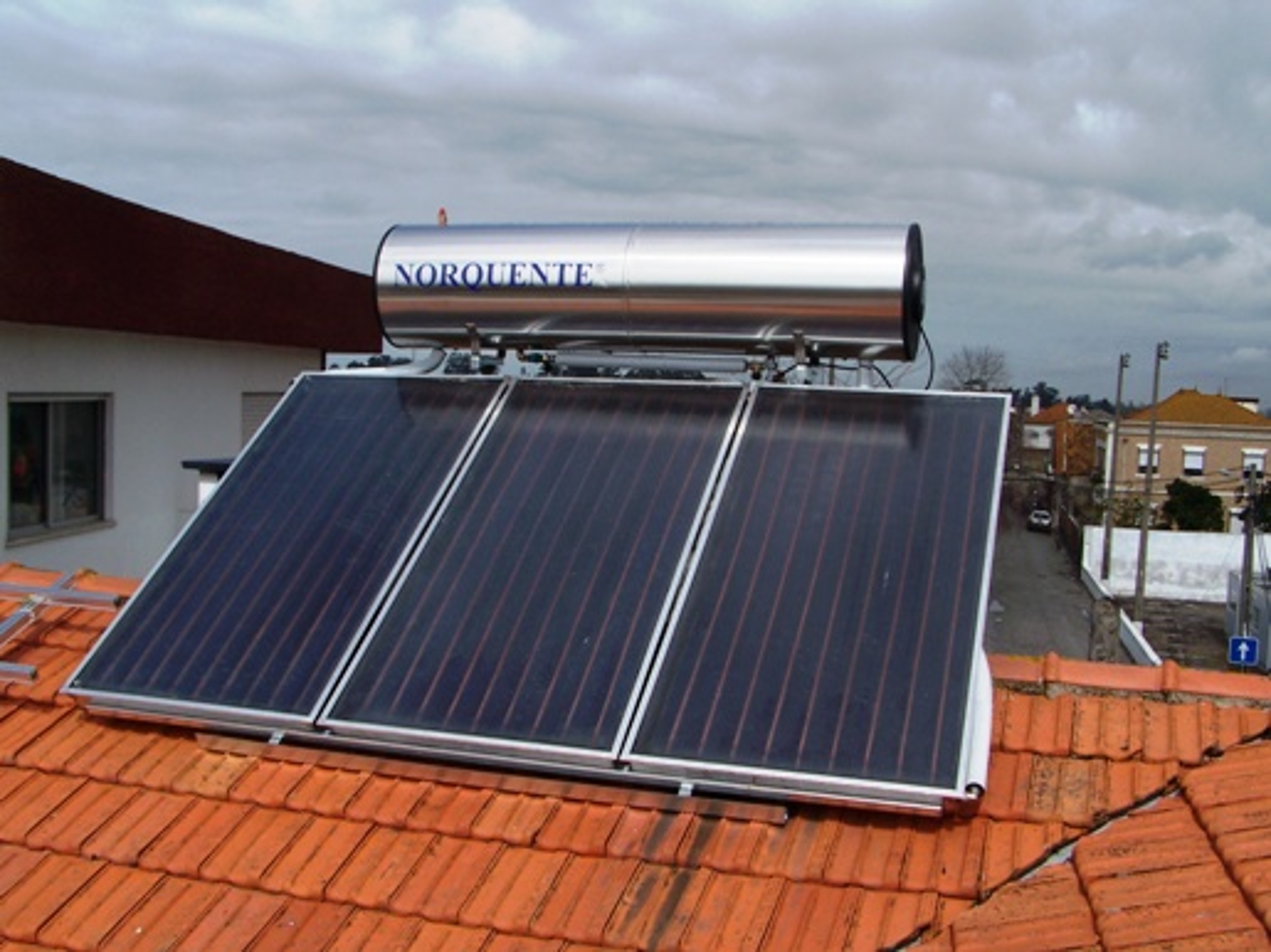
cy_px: 476
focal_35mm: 38
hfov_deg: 49.0
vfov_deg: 37.7
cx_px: 636
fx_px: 1395
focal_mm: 6.3
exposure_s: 1/640
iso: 80
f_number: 5.6
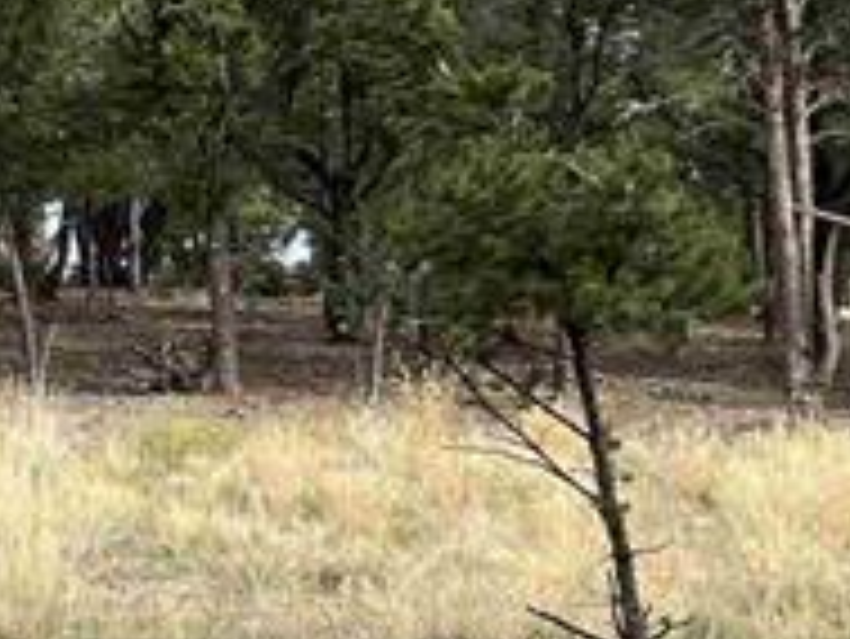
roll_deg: +2.3
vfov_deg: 10.5
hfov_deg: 12.4
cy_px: 117
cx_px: -837
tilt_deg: +5.5
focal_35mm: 141
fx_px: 3464
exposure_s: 1/1869
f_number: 1.5
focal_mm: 5.7
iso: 50
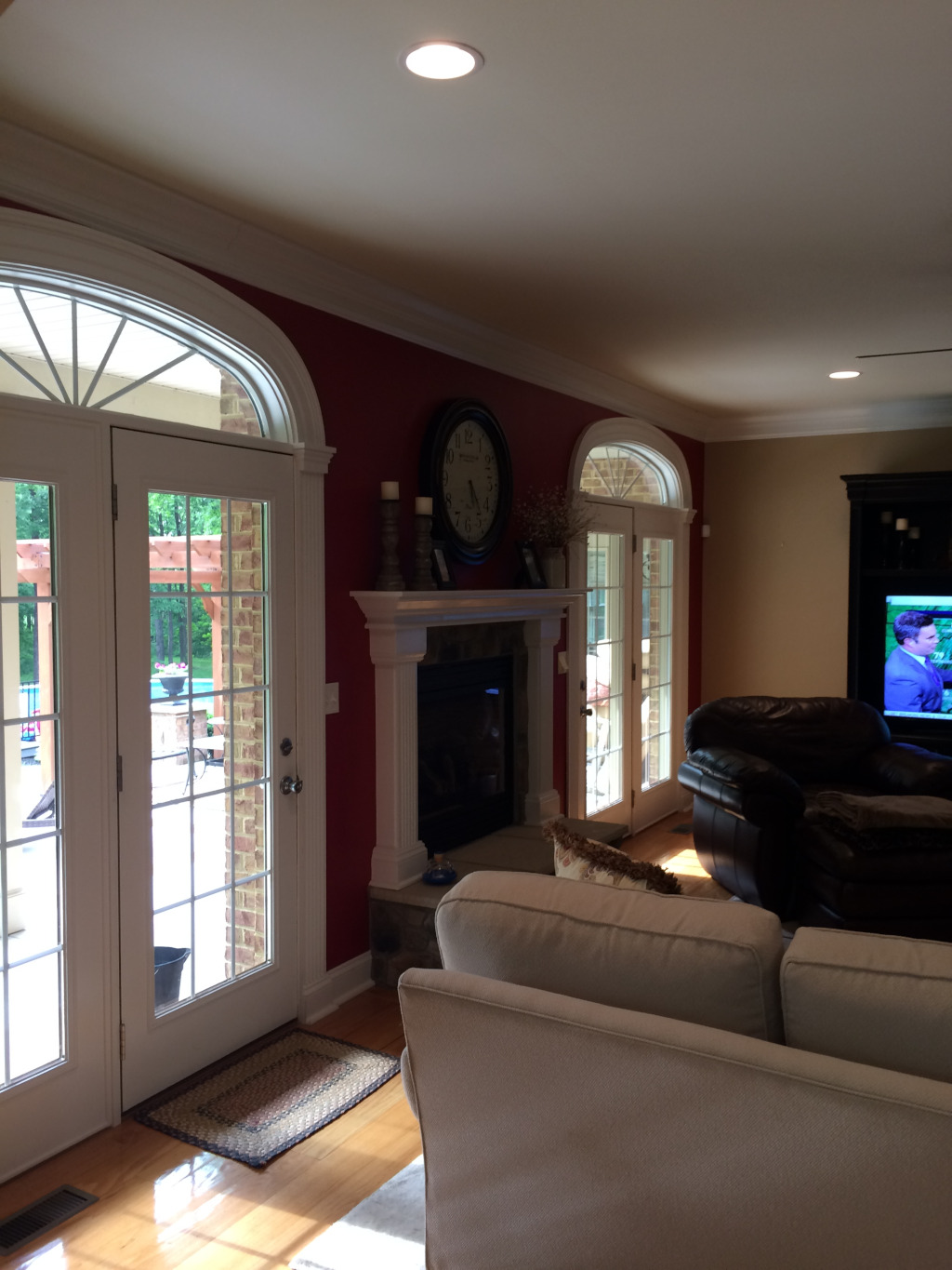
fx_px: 1063
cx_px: 476
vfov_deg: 61.7
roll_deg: -1.3
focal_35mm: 29
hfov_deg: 48.2
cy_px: 635
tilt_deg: -6.7
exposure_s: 1/30
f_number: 2.2
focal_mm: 4.15
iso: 40
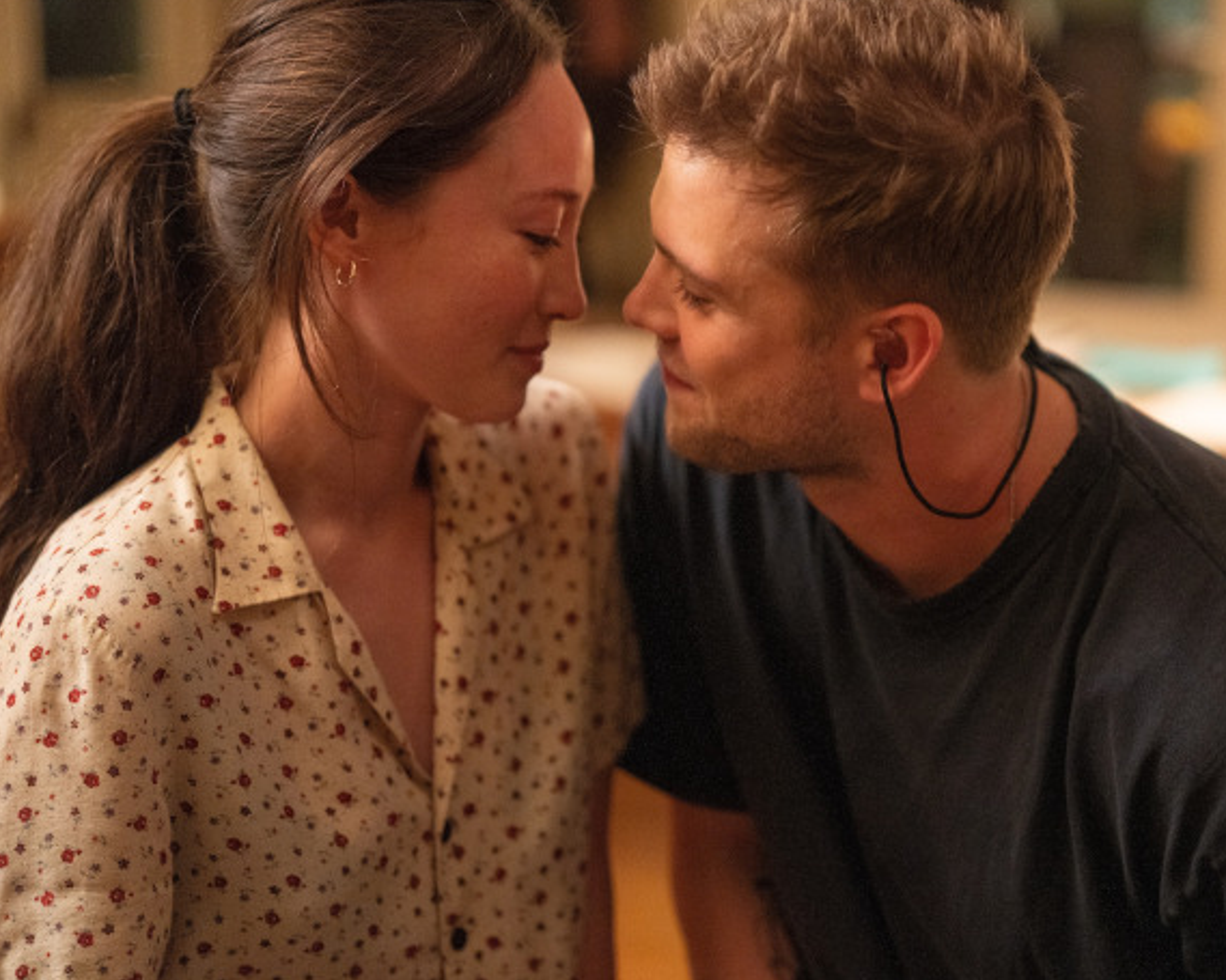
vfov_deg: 23.1
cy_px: 473
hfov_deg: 28.6
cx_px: 774
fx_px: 2394
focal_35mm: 66
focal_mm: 50
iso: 2500
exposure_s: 1/250
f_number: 1.4
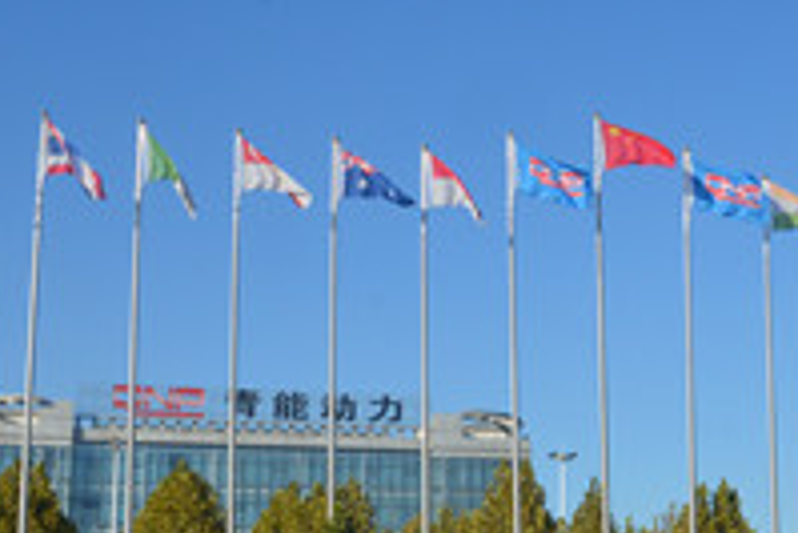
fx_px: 1464
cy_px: 365
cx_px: 577
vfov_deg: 20.6
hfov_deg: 30.1
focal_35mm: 66
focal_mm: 22
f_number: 13
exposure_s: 1/750
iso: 800
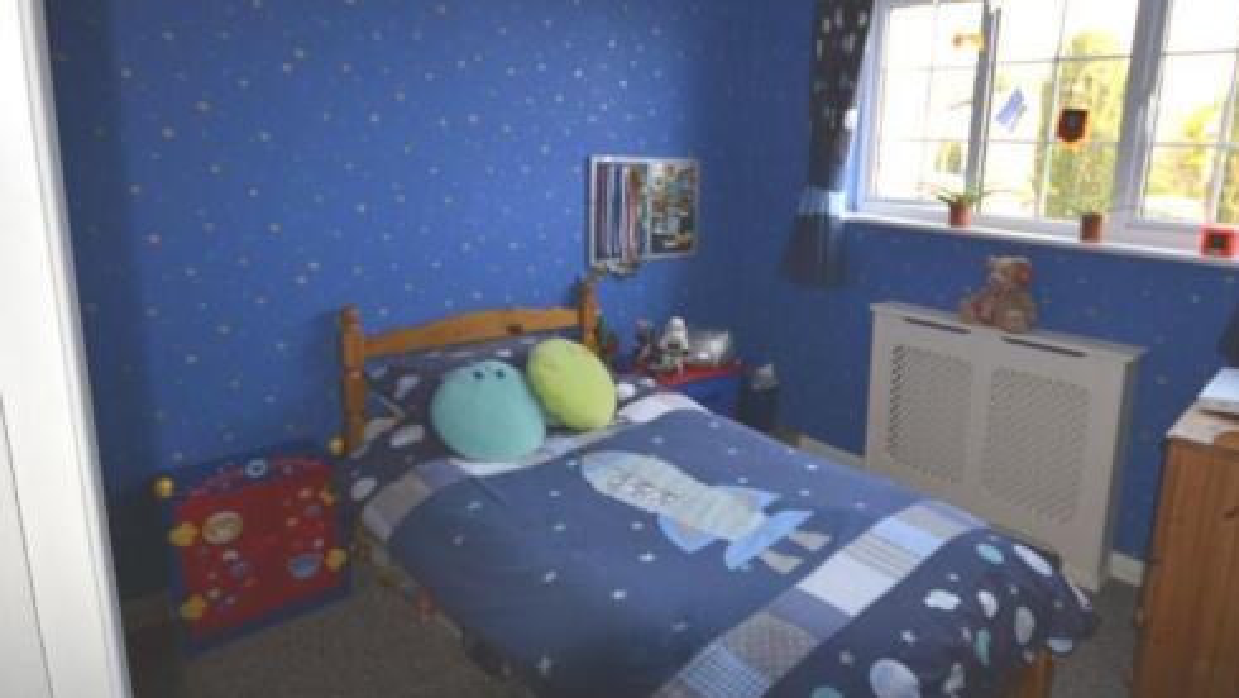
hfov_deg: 82.7
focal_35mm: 21
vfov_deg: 53.4
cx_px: 747
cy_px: 290
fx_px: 690
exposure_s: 1/125
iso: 360
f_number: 4
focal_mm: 10
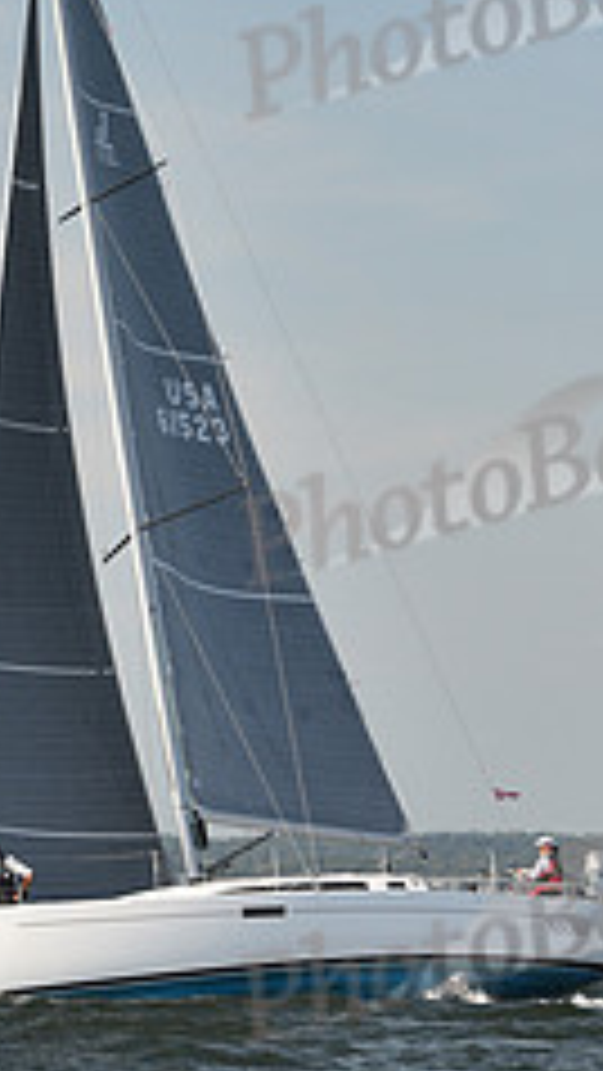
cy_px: 302
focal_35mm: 311
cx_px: 7
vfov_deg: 6.9
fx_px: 8834
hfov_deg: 3.9
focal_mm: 122
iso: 250
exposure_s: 1/800
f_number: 4
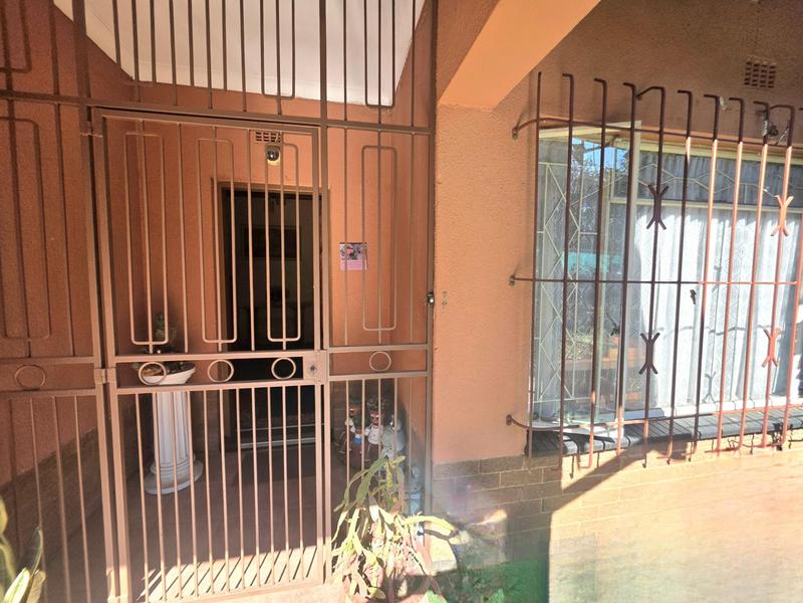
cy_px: 302
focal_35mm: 13
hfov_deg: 106.2
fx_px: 302
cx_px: 402
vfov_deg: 89.9
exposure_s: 1/769
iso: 50
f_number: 1.9
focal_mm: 2.2
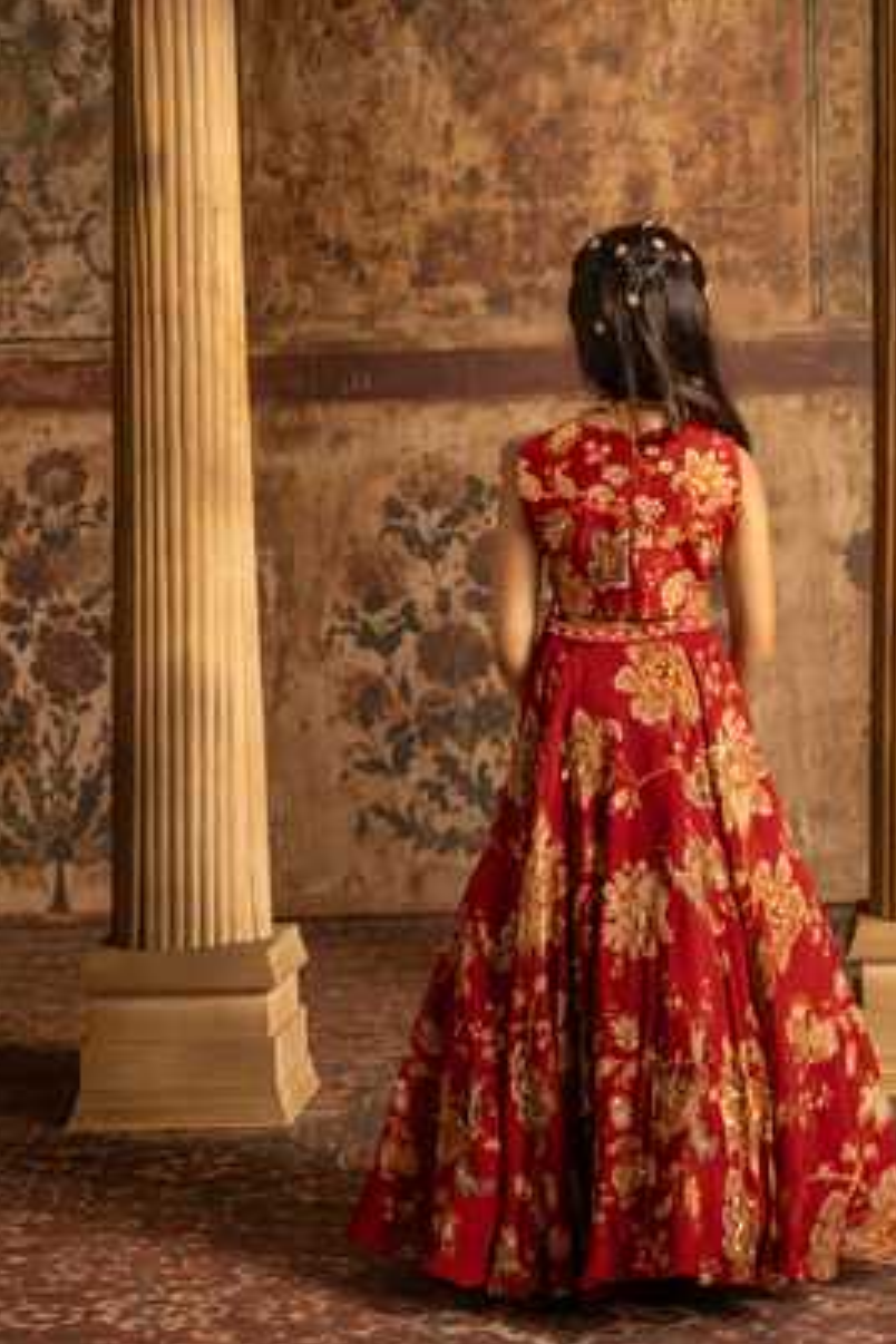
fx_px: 2435
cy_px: 550
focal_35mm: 65
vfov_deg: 30.8
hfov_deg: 20.8
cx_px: 558
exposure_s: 1/160
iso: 1250
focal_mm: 33.3
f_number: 2.8
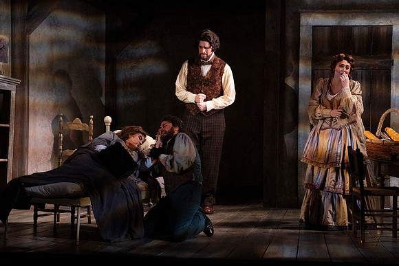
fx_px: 2217
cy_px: 133
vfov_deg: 6.9
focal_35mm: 200
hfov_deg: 10.3
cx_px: 200
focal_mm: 200
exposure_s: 1/320
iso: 16000
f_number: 8
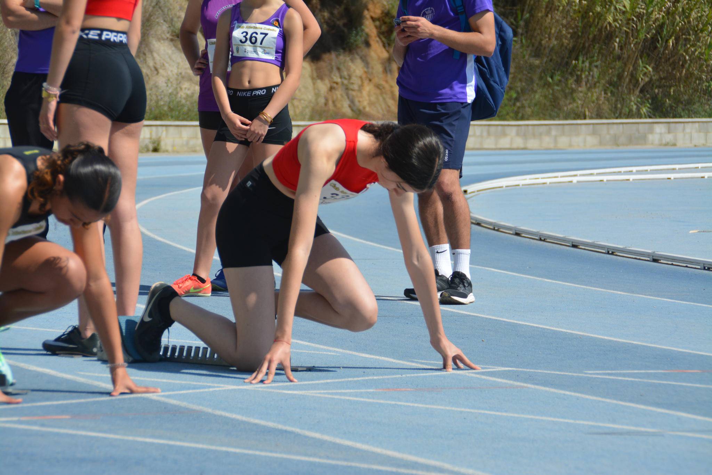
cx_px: 356
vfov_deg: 8.2
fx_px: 3322
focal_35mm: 168
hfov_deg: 12.2
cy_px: 238
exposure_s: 1/1600
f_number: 7.1
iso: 400
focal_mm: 112
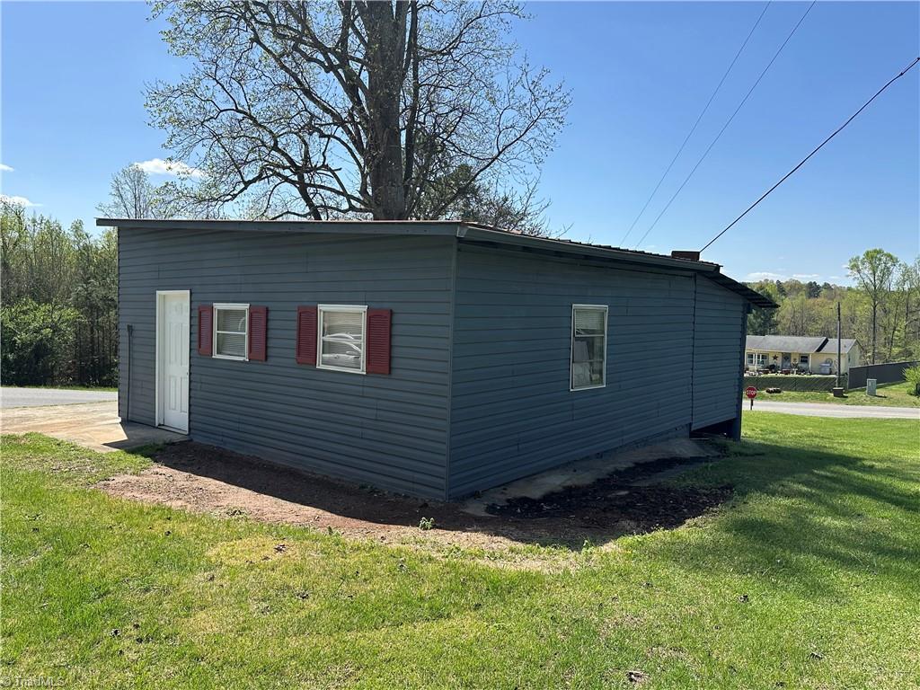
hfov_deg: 71.6
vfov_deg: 56.8
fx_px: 638
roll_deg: -1.0
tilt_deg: -2.8
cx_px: 460
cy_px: 345
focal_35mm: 24
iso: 80
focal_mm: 6.86
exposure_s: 1/3861
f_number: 1.78
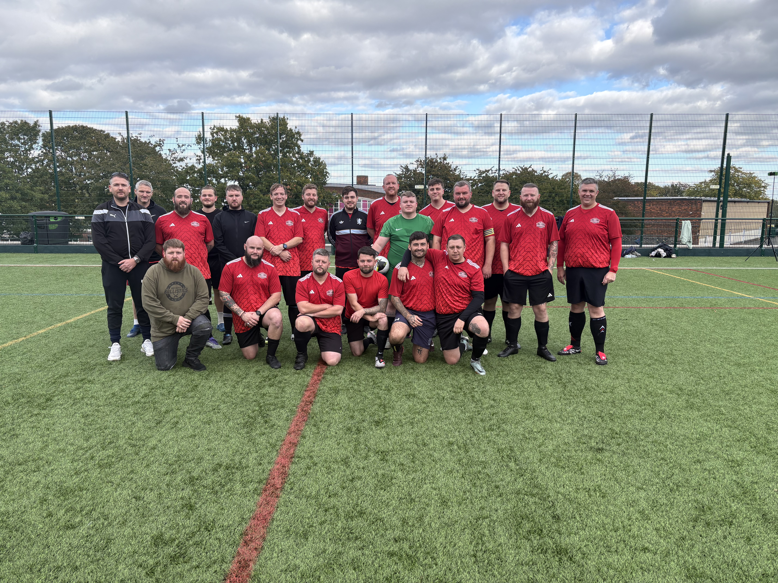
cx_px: 389
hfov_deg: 67.3
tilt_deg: -7.6
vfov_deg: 53.1
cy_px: 292
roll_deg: -0.7
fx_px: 584
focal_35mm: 26
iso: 64
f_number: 1.6
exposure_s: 1/1048
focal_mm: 5.96
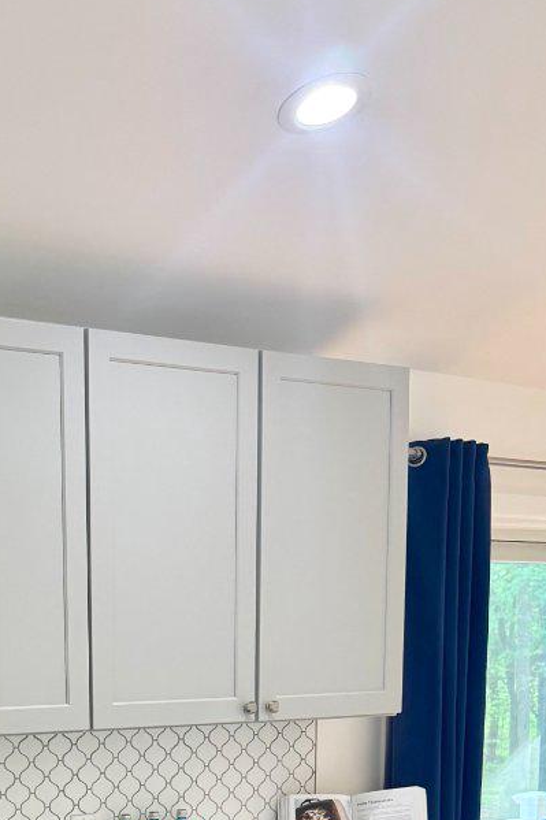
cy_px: 943
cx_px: -14
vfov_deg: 28.1
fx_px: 1457
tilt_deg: -10.3
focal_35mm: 64
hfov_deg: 20.5
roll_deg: +1.2
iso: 200
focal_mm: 6.76
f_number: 1.78
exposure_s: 1/120
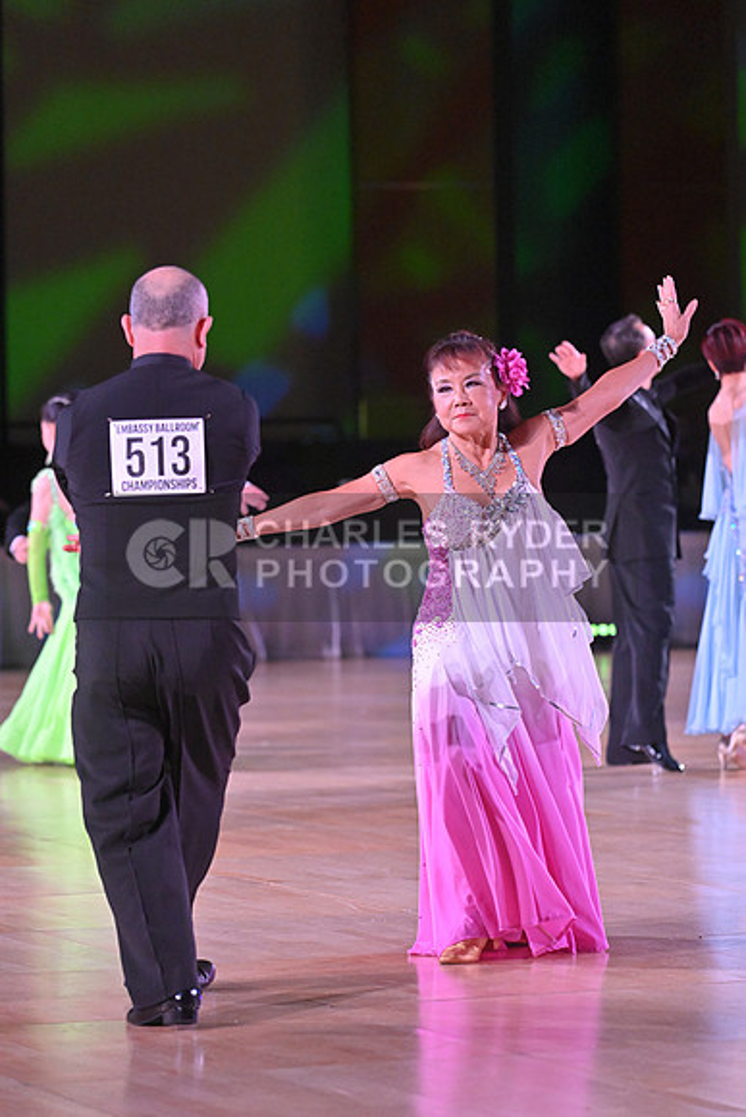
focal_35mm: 150
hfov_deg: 9.2
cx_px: 373
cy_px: 558
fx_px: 4659
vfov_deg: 13.7
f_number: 5
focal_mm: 150
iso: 4000
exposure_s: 1/400
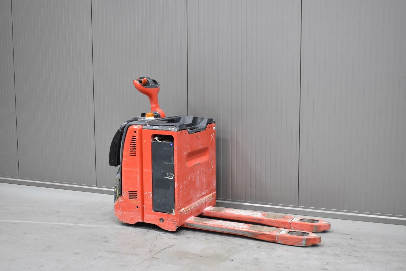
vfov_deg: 30.8
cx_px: 203
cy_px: 136
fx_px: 491
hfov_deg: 45.0
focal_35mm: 44
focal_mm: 29
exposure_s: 1/40
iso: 1250
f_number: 5
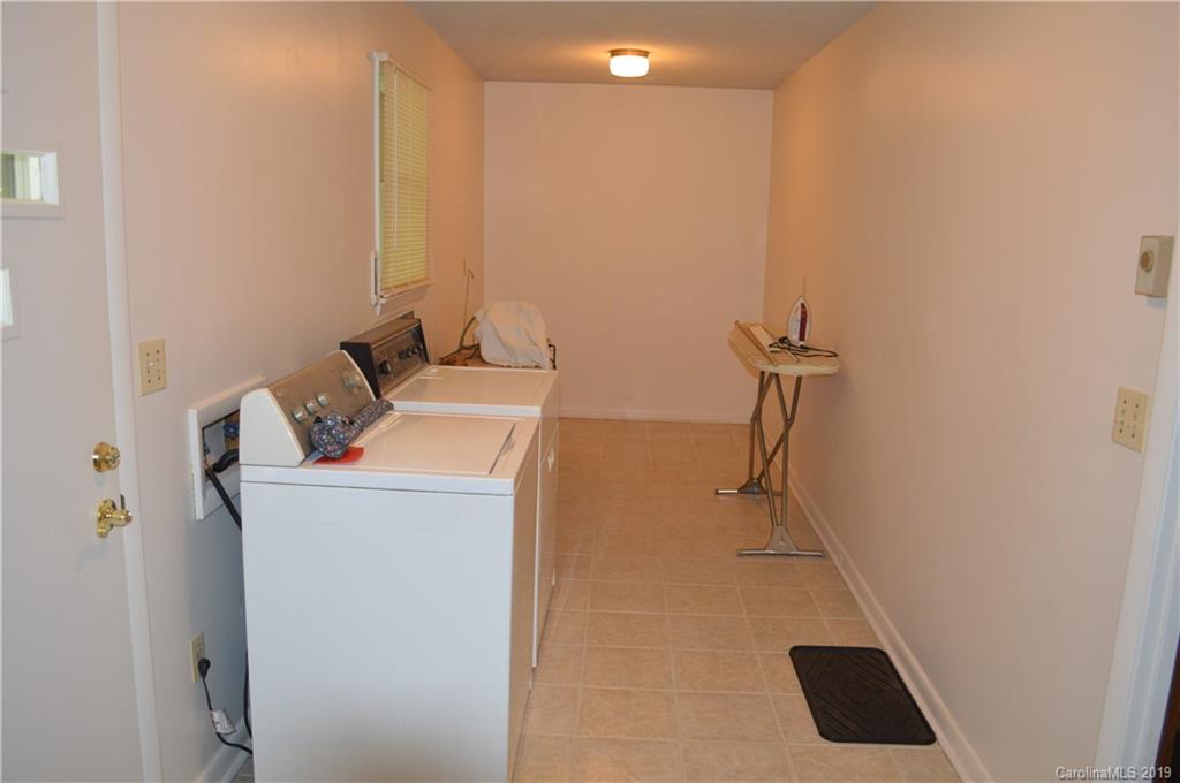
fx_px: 884
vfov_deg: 47.8
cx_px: 590
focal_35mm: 27
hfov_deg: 67.4
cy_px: 392
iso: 1000
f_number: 3.5
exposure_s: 1/60
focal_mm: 18
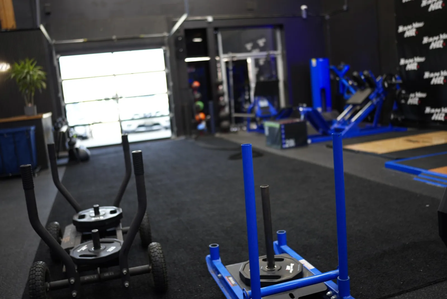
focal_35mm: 35
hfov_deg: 54.4
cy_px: 150
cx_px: 224
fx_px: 435
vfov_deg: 37.9
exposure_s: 1/40
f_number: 1.4
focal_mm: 35
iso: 200
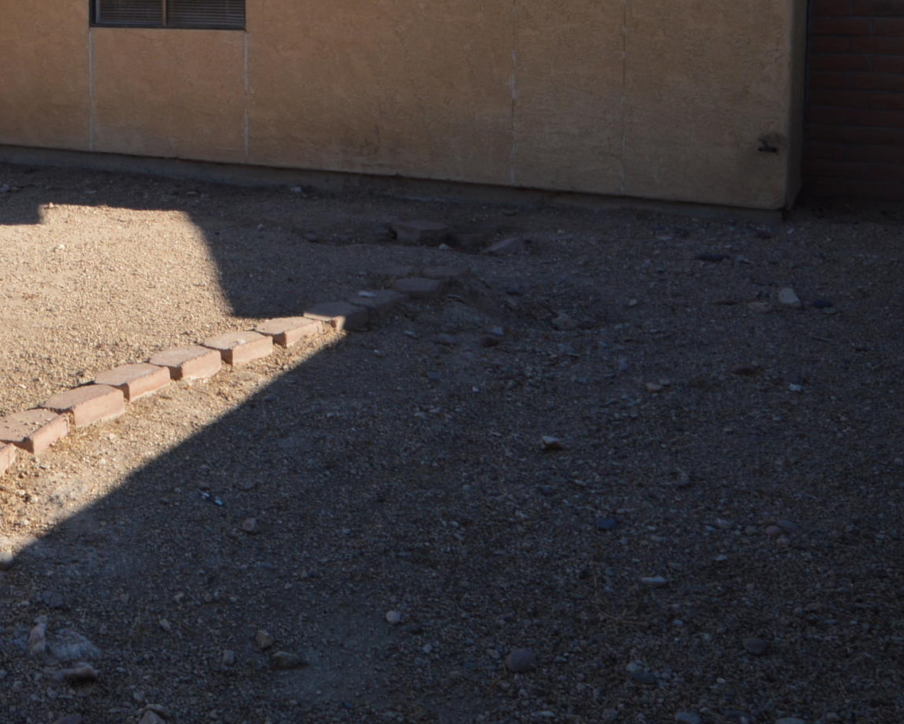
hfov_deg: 34.5
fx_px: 1291
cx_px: -32
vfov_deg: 29.9
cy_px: 62
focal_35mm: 48
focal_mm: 13
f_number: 8
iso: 100
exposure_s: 1/200
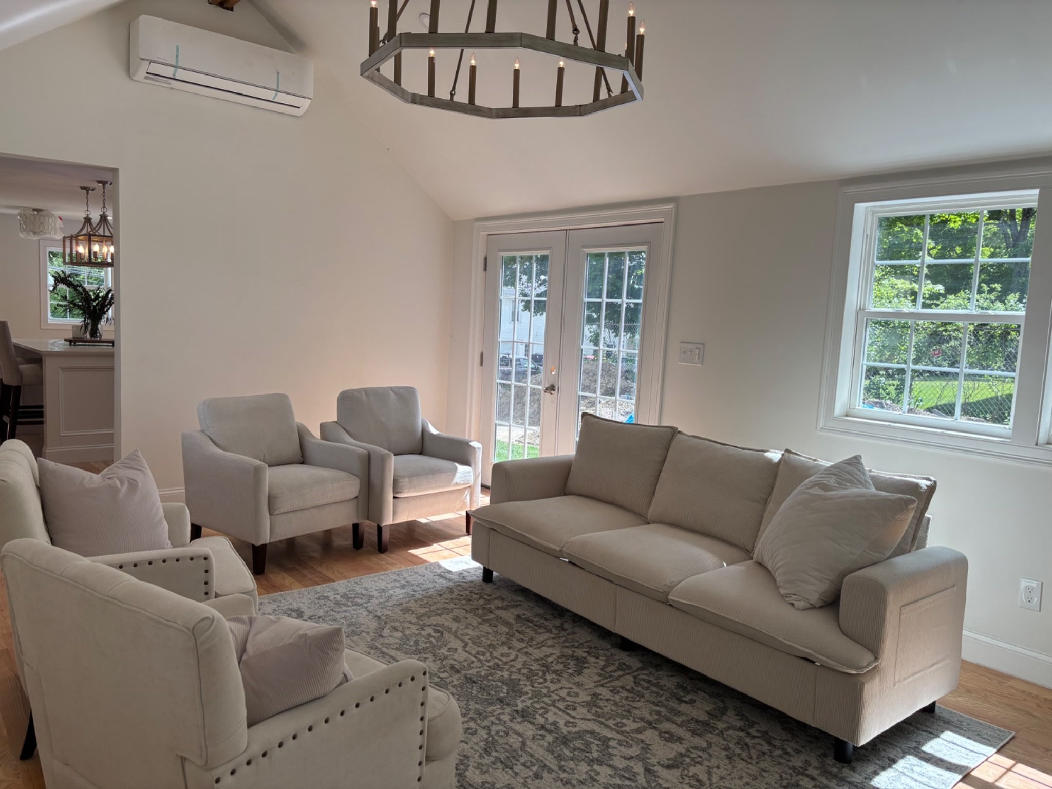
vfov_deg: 53.1
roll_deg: -2.5
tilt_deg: -6.0
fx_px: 790
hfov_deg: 67.3
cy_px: 394
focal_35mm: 26
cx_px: 526
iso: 50
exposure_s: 1/528
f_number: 1.6
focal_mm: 5.96
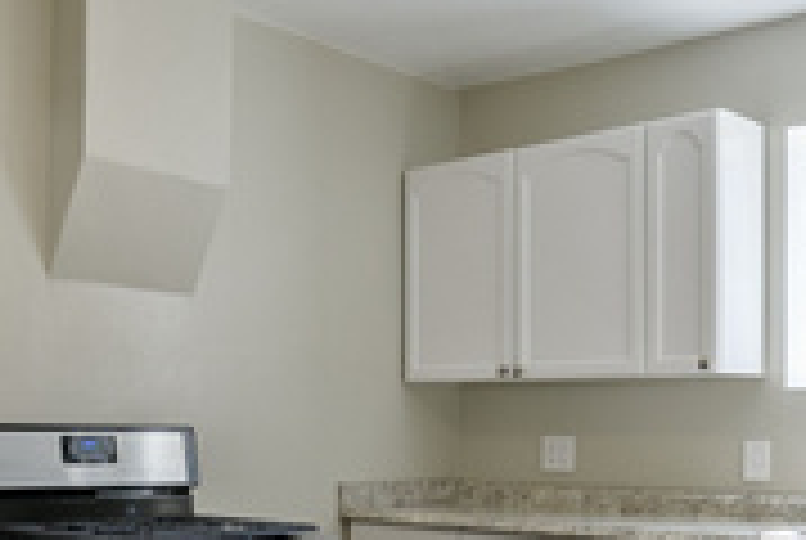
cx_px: 252
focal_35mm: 50
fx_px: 1121
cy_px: 448
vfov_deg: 26.5
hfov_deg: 39.0
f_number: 9
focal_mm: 14
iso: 200
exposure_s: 1/8
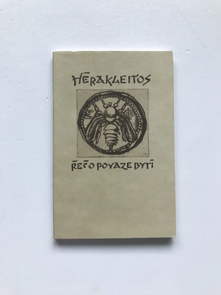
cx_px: 110
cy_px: 148
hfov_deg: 49.7
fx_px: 238
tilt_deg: -87.6
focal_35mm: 28
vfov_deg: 63.4
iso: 40
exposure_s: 1/100
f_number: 1.8
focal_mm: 3.99
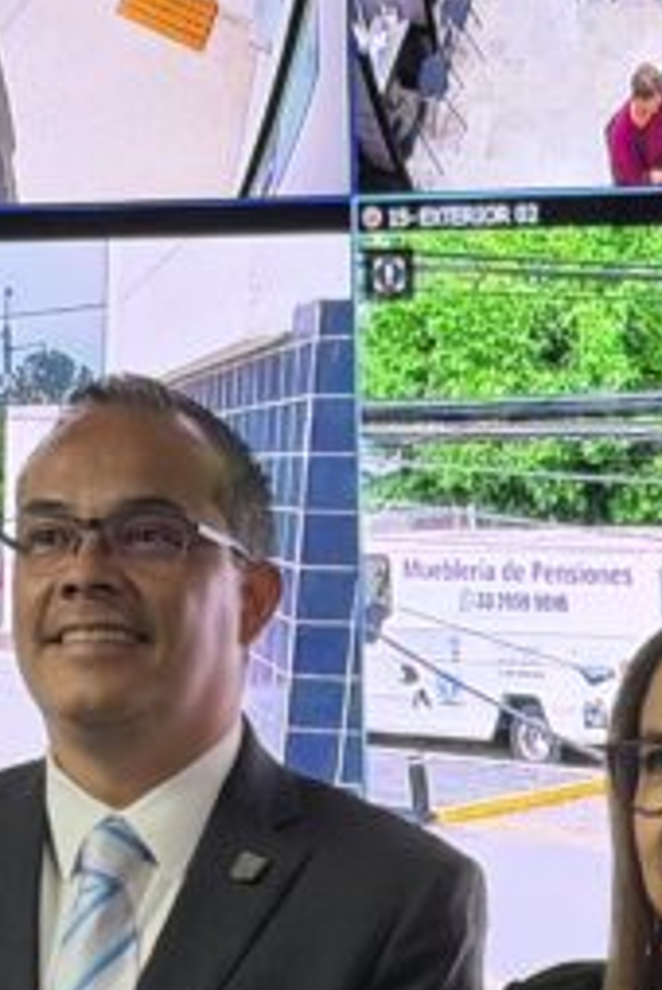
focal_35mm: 201
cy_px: 1080
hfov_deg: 6.9
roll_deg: +0.4
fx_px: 5529
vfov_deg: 10.1
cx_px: 405
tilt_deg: -5.3
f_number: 1.78
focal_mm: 6.76
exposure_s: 1/120
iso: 320
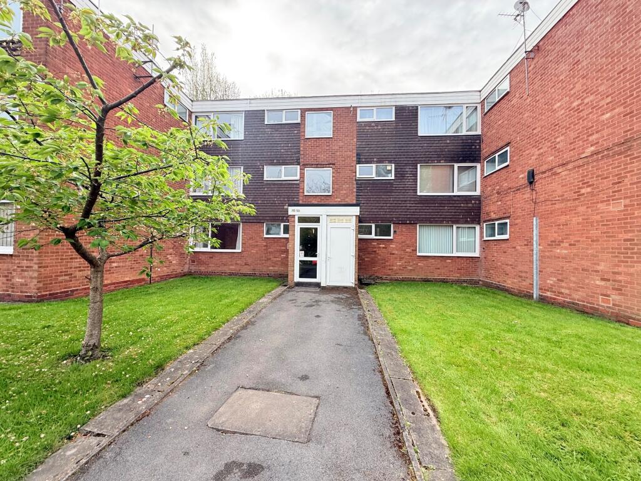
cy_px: 240
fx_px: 259
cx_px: 320
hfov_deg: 102.1
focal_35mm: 14
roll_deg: -1.3
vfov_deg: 85.7
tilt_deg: +1.8
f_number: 2.2
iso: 50
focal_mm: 2.22
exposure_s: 1/430
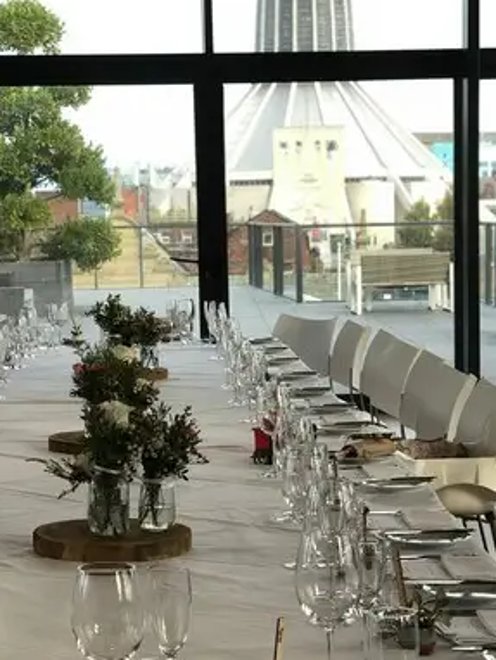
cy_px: 458
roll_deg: +2.3
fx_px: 1870
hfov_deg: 15.1
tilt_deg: -7.5
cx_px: 238
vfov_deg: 19.9
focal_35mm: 98
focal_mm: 6
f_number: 2.4
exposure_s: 1/100
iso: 20
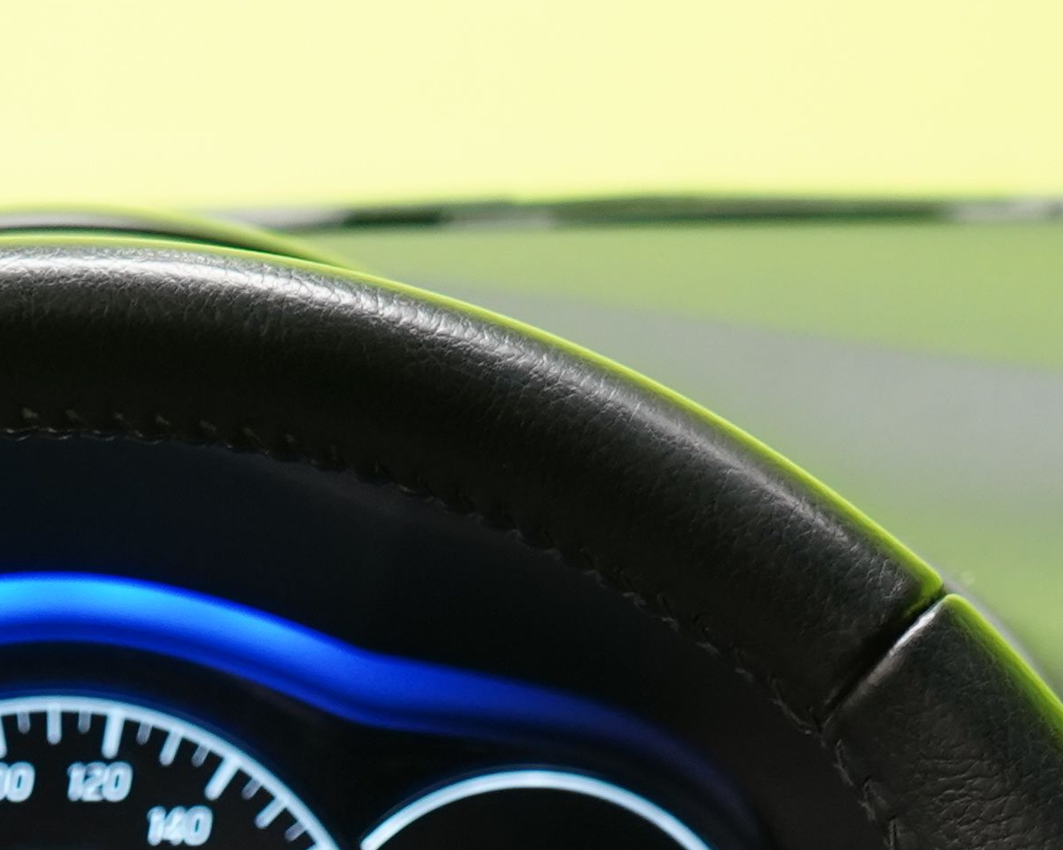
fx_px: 4467
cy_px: 1531
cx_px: 40
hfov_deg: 13.4
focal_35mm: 142
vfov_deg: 10.3
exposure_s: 1/25
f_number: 5
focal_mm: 30
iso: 1250
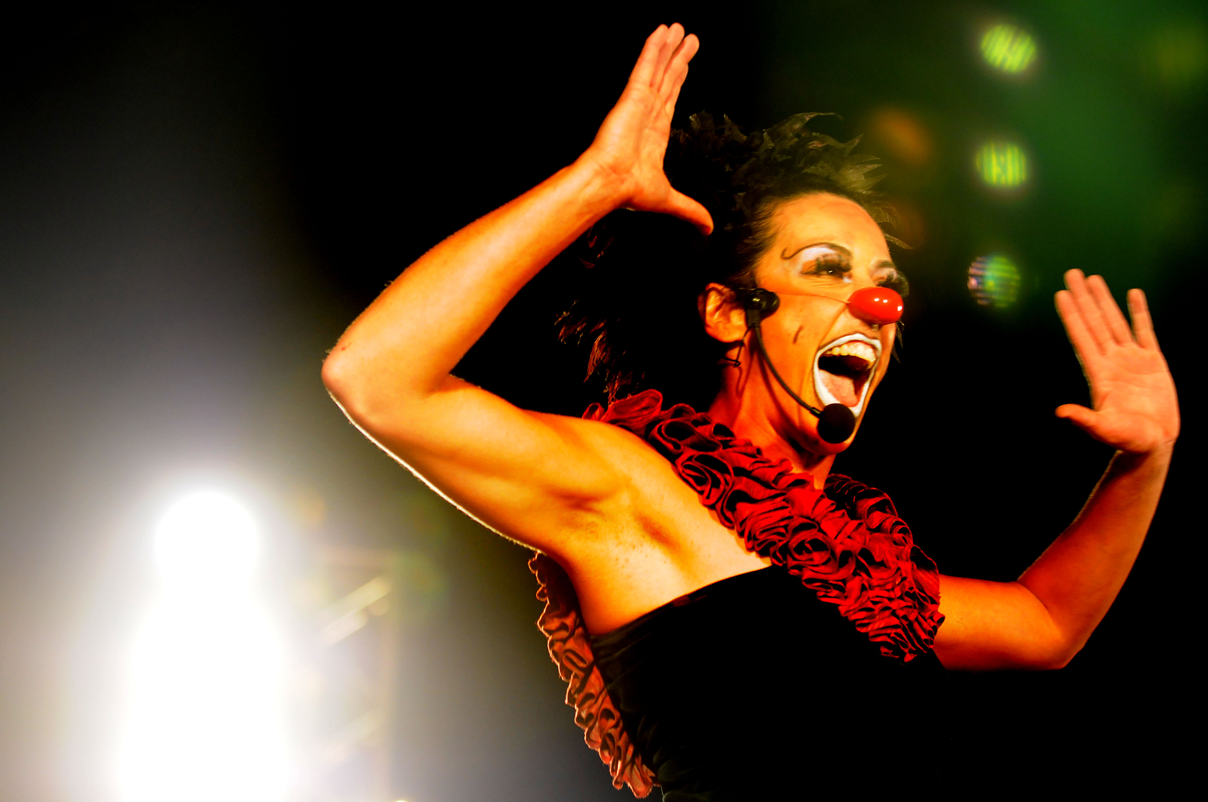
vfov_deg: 13.0
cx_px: 604
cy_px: 401
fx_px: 3519
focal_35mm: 105
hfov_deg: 19.5
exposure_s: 1/125
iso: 800
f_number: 2.8
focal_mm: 70
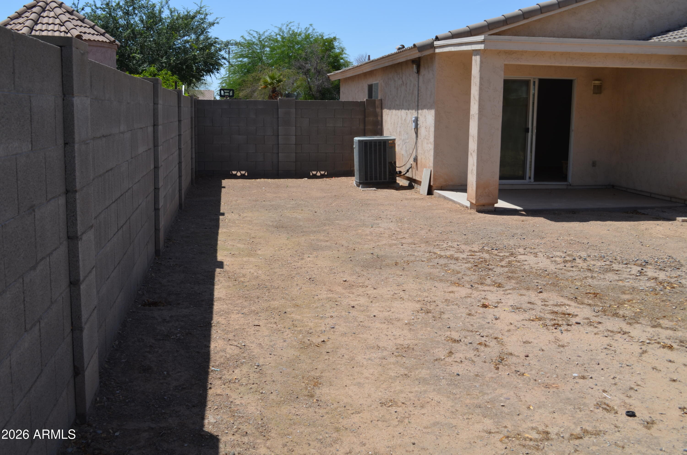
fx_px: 743
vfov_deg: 34.1
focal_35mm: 39
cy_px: 228
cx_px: 344
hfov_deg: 49.6
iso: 100
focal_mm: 26
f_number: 8
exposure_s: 1/250
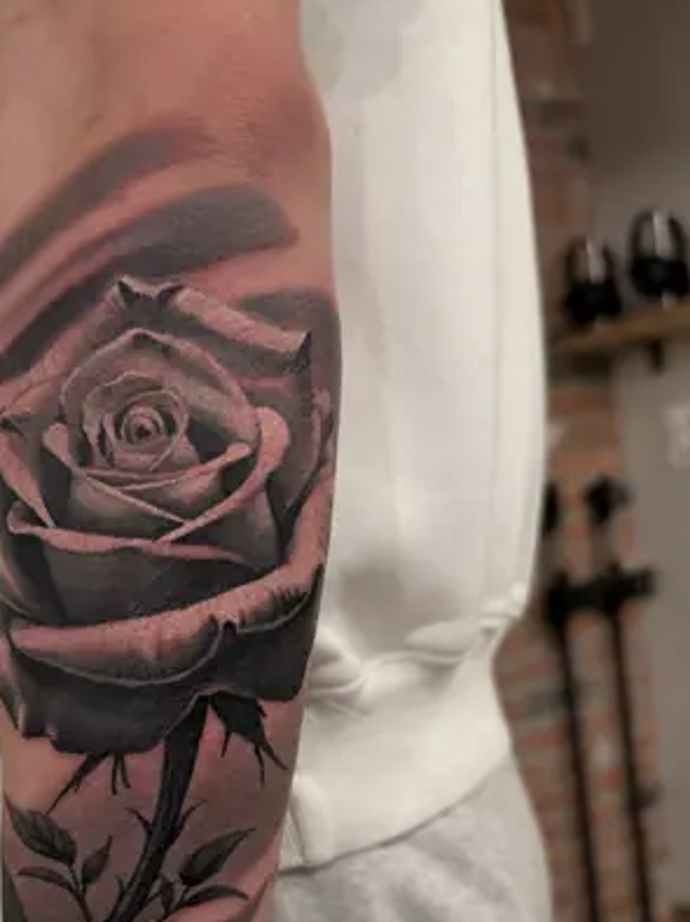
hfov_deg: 35.8
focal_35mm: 39
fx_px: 1038
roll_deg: +8.8
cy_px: 667
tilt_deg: -4.0
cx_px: 161
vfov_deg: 46.5
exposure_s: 1/50
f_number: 1.78
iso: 200
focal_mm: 6.76
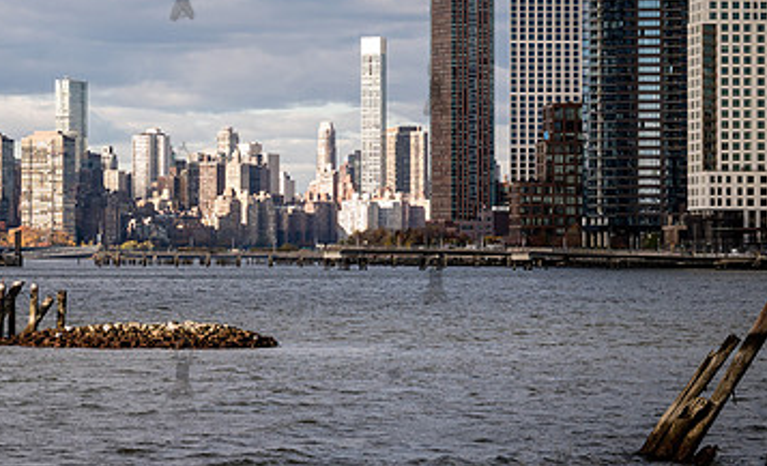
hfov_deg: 14.9
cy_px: 211
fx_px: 2925
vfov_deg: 9.1
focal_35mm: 141
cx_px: 180
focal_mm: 84
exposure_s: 1/800
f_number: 9
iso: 1000
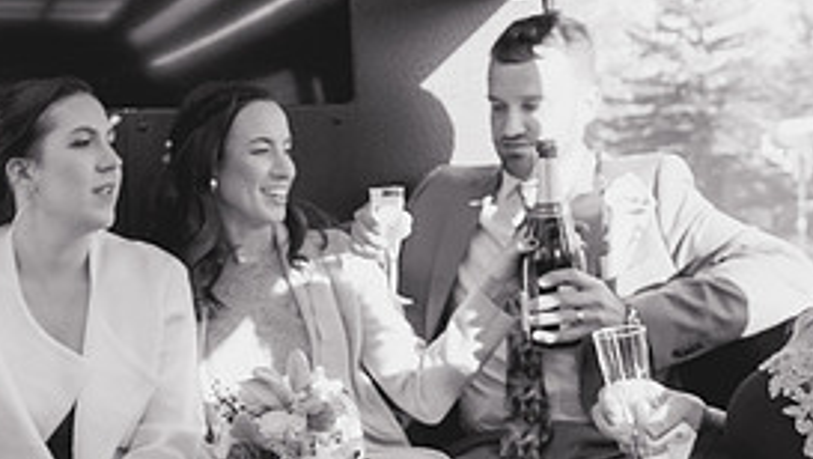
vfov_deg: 26.0
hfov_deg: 42.4
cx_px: 152
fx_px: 992
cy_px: 225
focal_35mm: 46
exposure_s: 1/100
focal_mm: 18
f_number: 2.8
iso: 3200
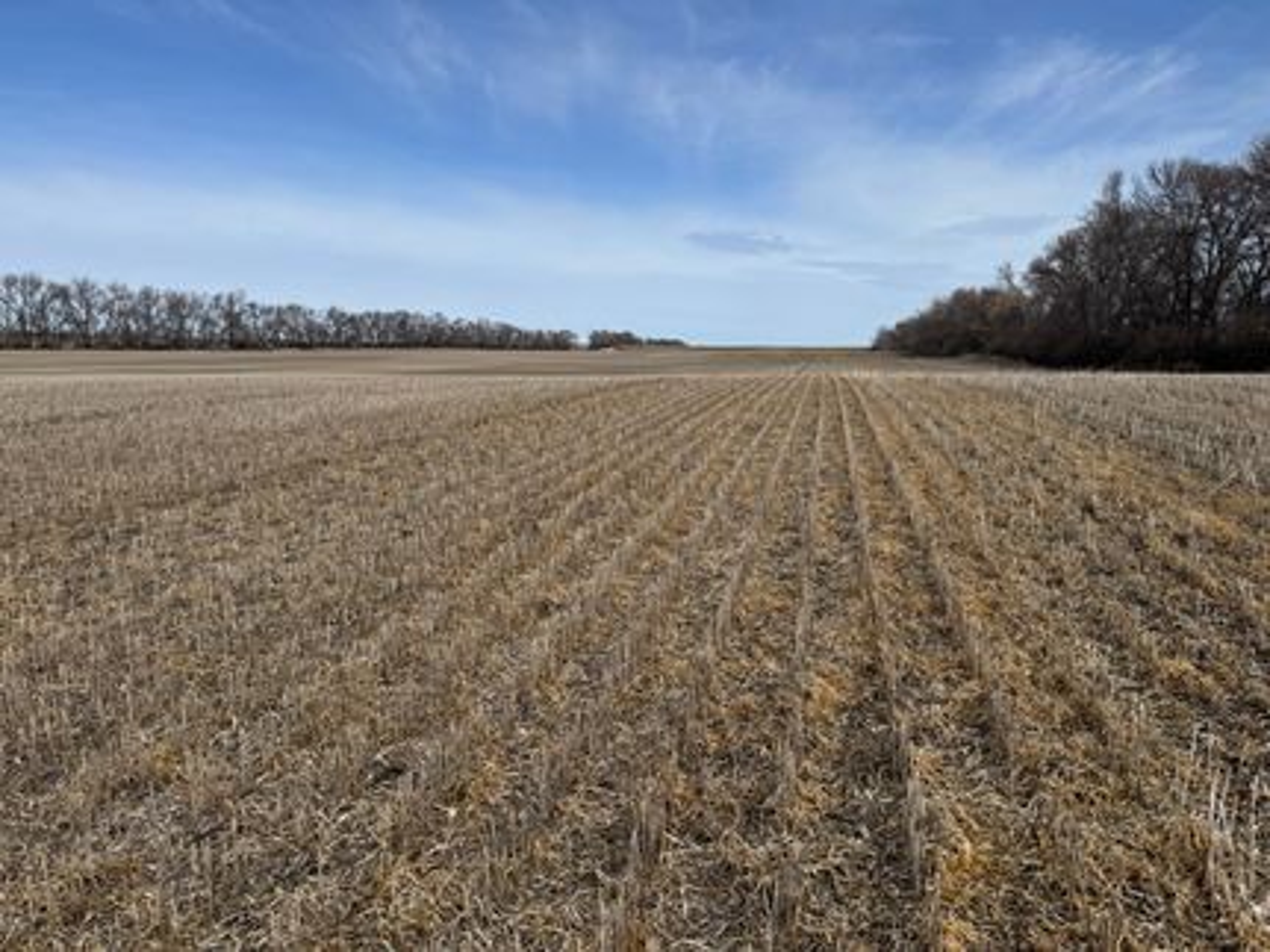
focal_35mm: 24
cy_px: 476
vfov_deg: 56.8
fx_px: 880
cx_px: 635
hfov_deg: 71.6
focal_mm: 6.76
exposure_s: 1/6410
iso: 80
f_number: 1.78
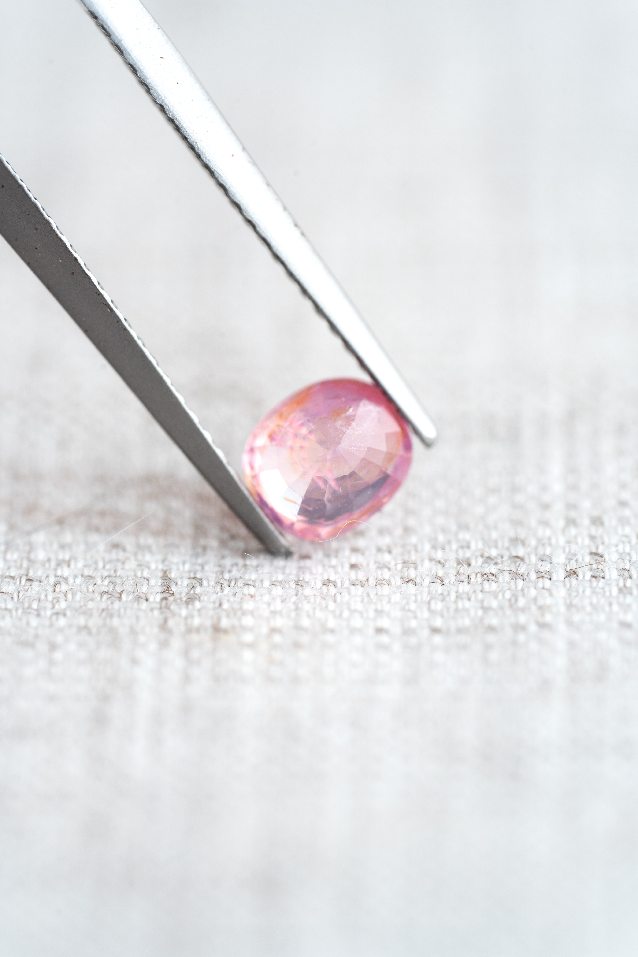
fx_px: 2392
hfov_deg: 15.2
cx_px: 319
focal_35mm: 90
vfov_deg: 22.6
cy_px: 478
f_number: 6.3
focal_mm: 90
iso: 100
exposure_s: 1/6
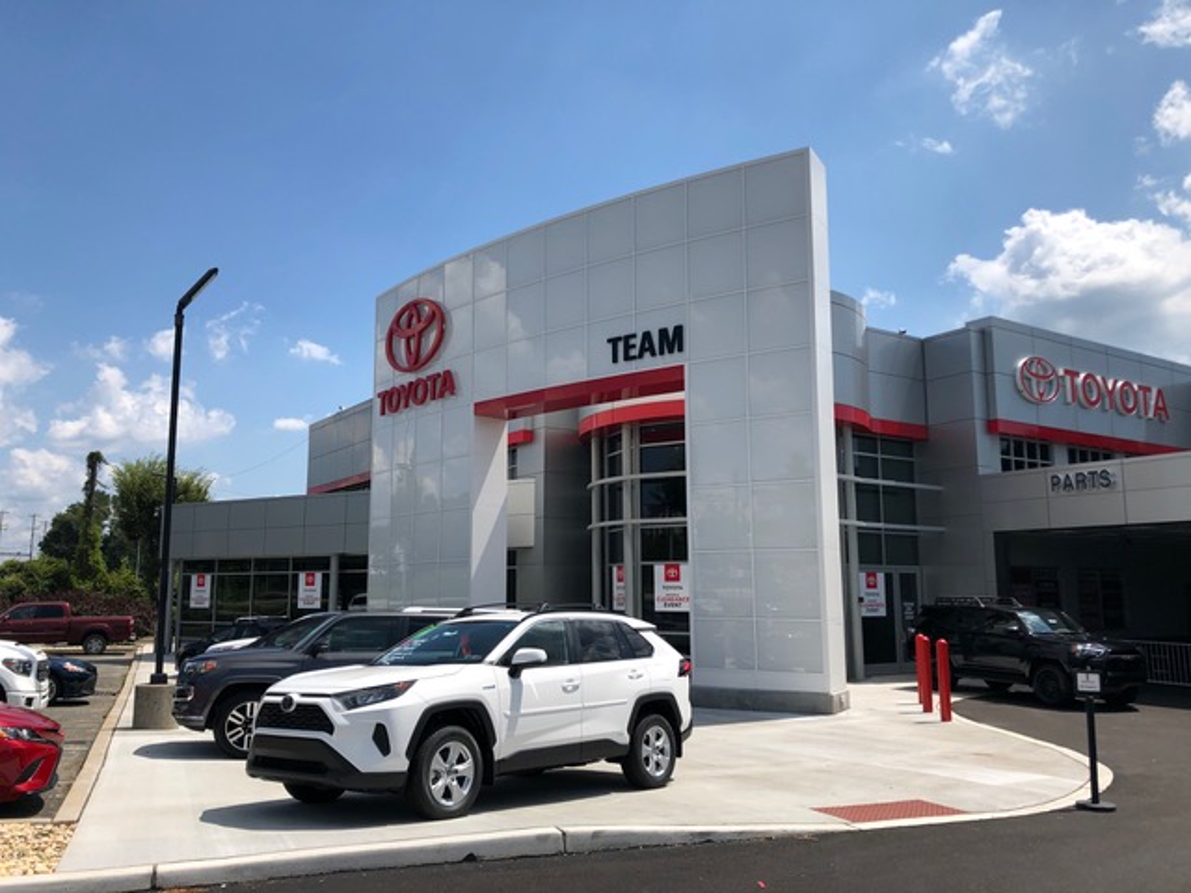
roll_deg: -0.6
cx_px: 596
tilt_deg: +6.4
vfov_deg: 49.7
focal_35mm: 28
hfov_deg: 63.4
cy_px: 446
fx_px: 963
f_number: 1.8
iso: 25
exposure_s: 1/3205
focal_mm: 3.99
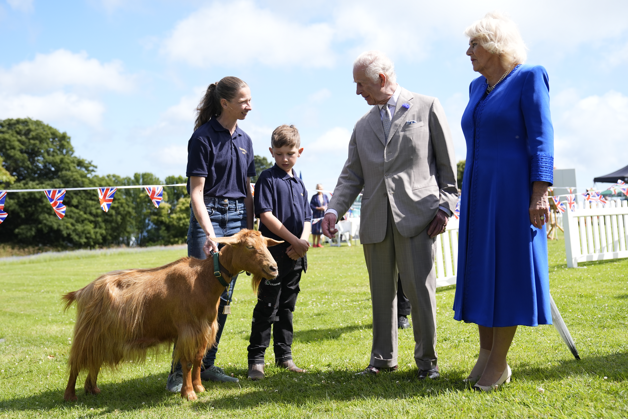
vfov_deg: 34.2
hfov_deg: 49.6
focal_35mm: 39
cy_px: 210
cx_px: 314
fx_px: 680
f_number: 3.5
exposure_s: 1/2500
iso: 400
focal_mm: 39
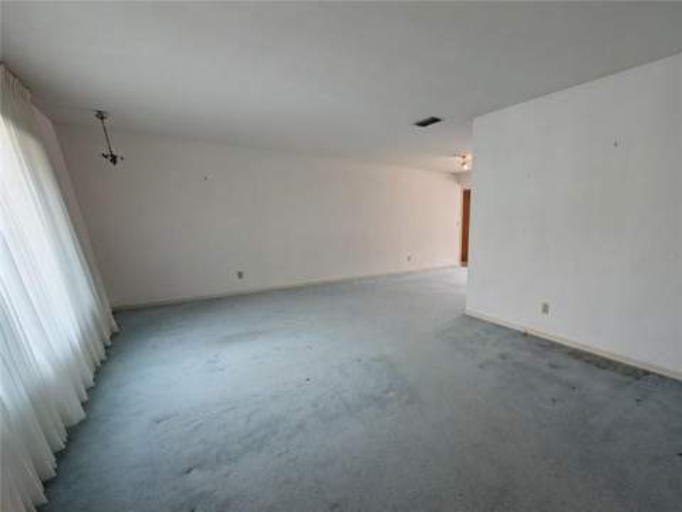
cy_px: 256
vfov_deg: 94.5
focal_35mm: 12
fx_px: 236
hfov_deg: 110.5
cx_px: 341
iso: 97
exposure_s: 1/120
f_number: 1.7
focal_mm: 2.02
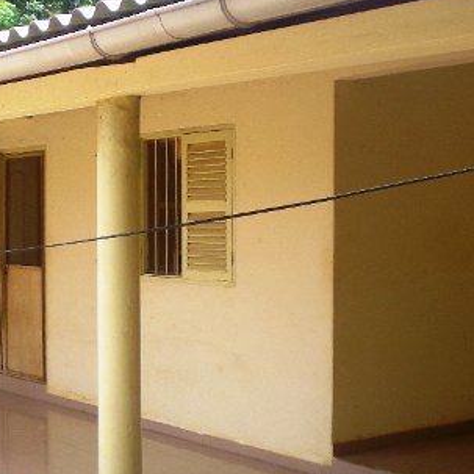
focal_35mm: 71
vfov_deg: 24.3
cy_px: 263
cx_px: 125
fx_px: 1100
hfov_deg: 24.1
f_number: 3.1
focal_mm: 6.3
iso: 50
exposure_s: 1/176
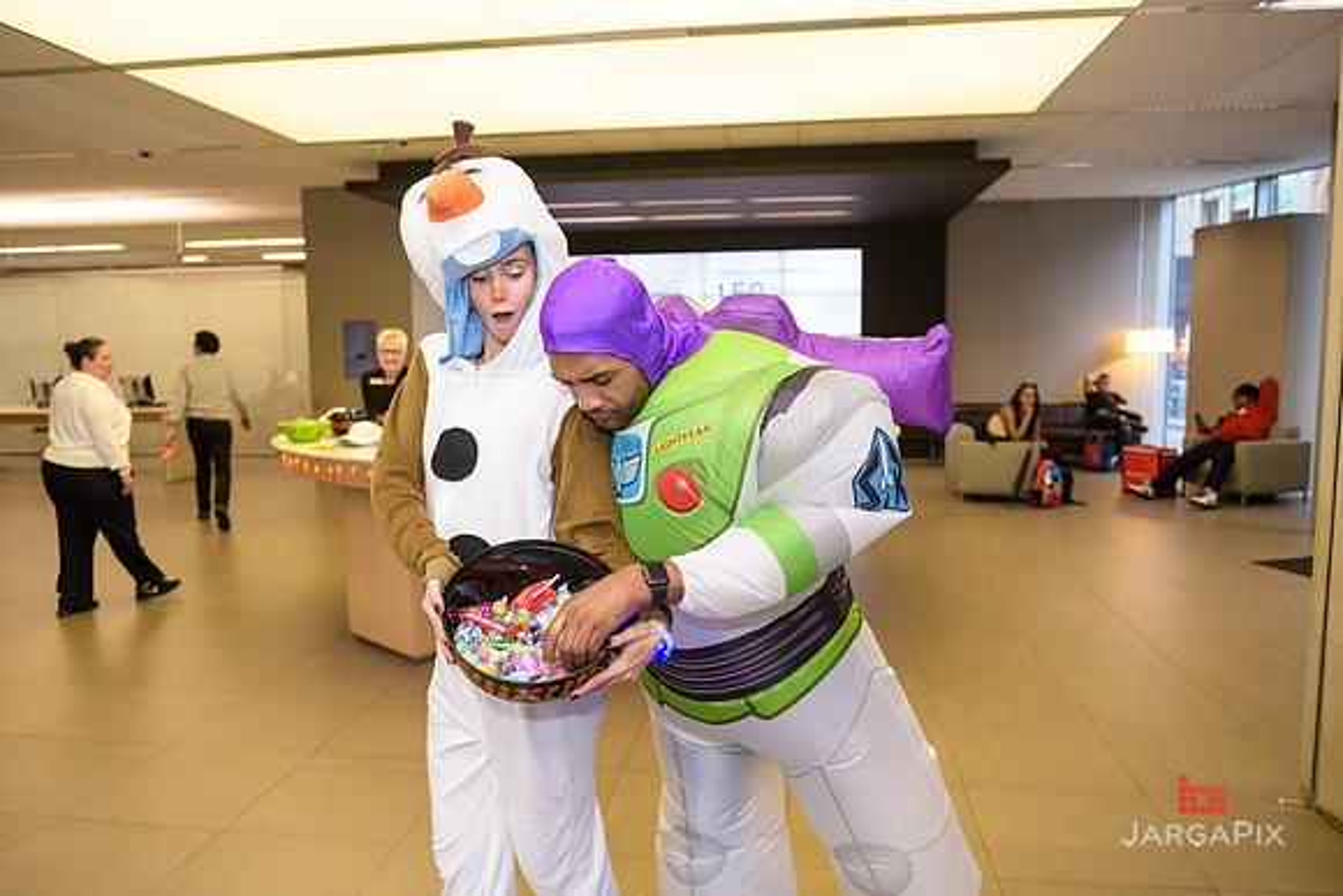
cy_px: 448
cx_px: 672
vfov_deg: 48.0
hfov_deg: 67.4
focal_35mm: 27
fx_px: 1007
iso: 800
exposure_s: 1/100
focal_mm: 27
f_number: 3.2
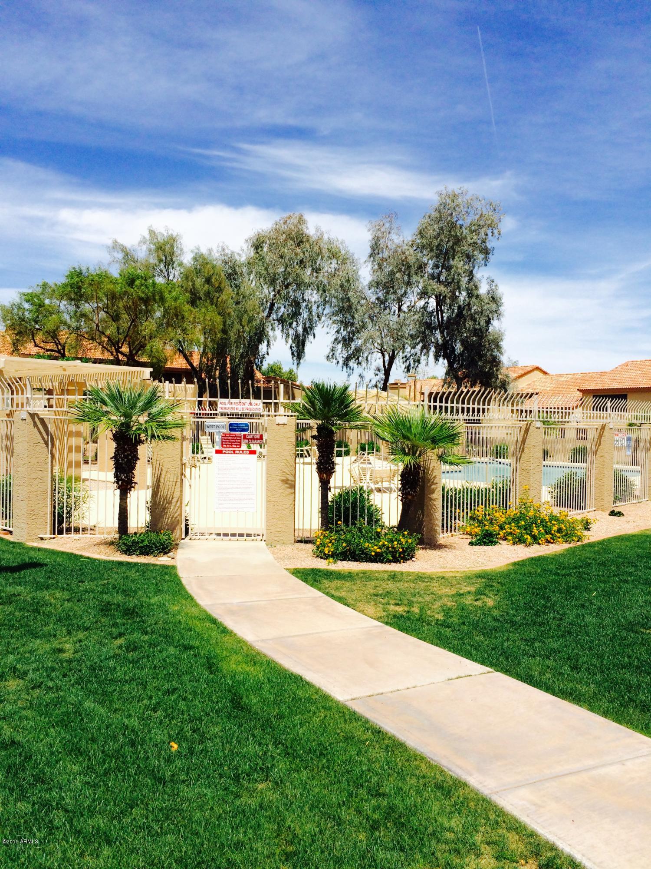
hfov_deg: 48.2
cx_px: 326
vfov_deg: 61.7
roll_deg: -0.4
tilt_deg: -1.6
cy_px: 434
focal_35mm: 29
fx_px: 727
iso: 32
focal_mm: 4.15
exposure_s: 1/3425
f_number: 2.2
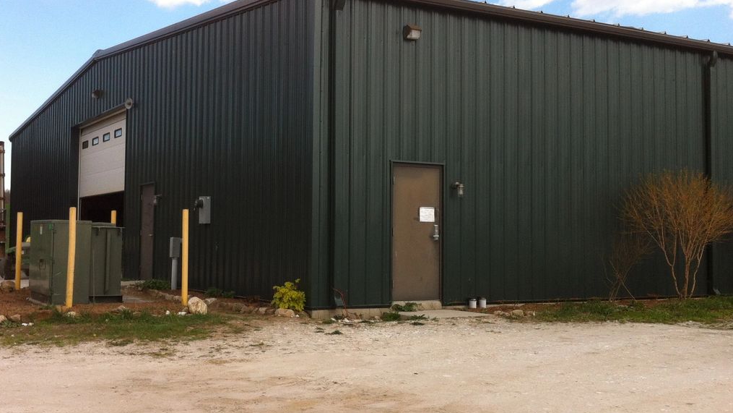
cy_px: 195
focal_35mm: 48
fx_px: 933
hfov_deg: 42.8
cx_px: 318
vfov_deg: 24.9
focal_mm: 3.85
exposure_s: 1/702
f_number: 2.8
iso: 80
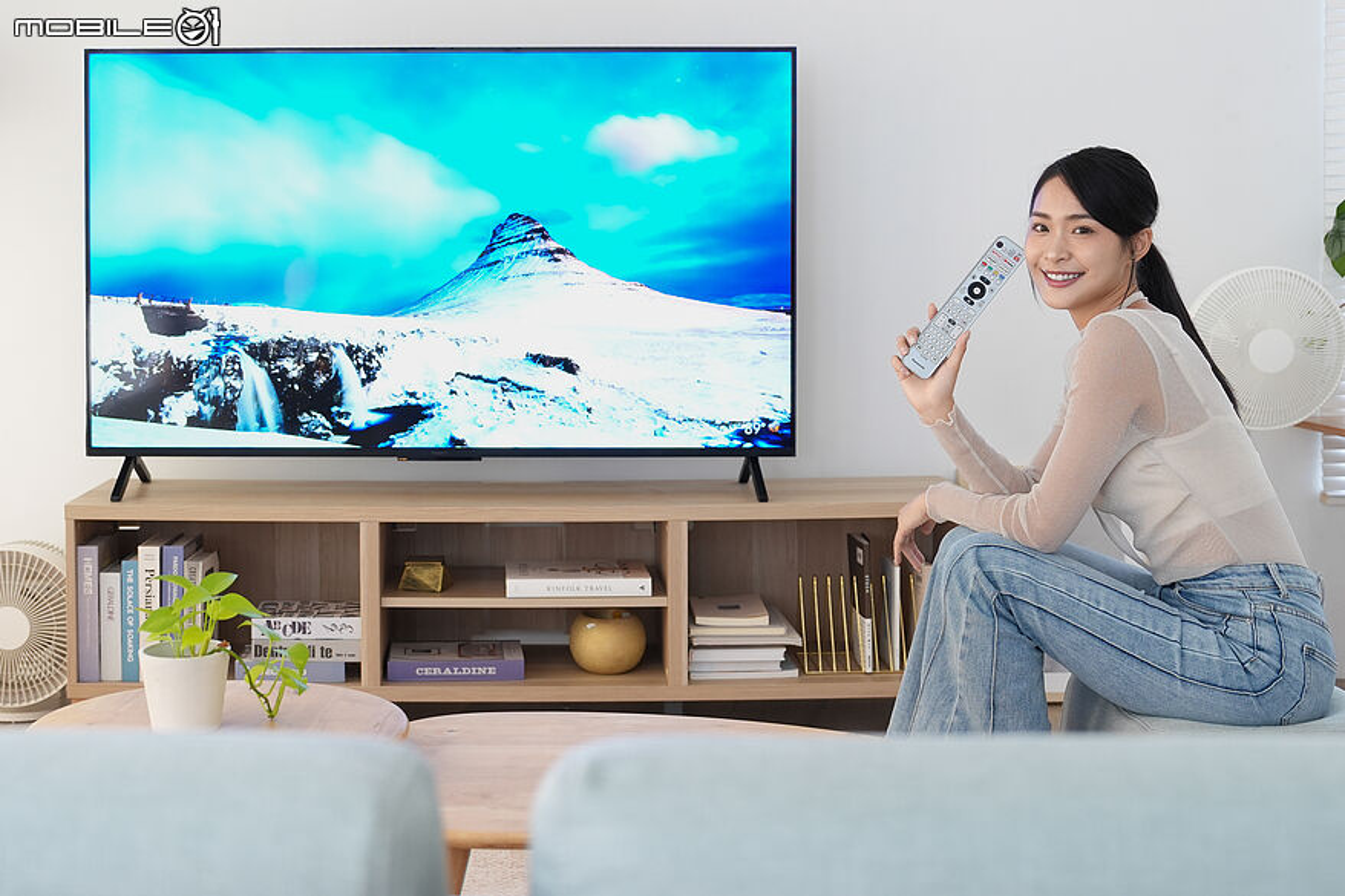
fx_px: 1718
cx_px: 672
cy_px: 448
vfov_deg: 29.2
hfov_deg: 42.8
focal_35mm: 46
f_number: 2.8
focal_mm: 31
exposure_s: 1/160
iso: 500
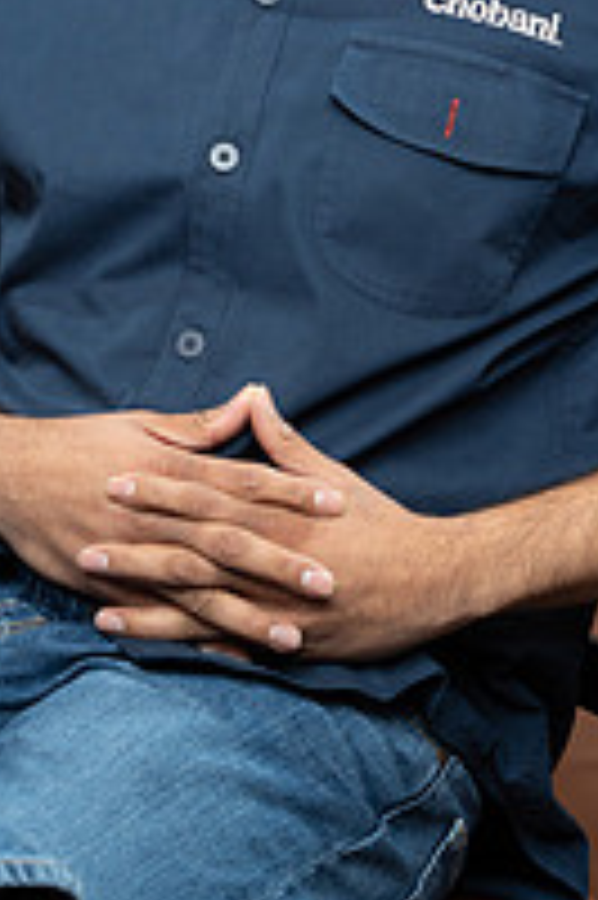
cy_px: 63
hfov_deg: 7.3
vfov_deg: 10.9
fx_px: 4667
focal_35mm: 187
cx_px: 315
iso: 320
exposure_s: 1/160
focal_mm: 83
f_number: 4
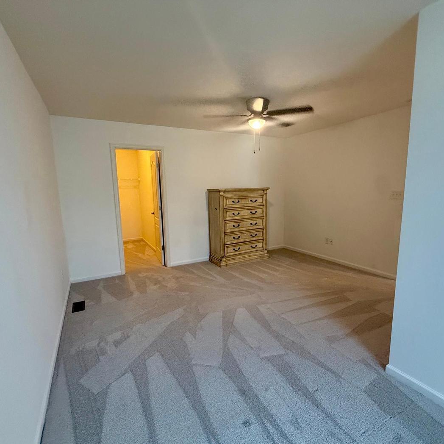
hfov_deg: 84.0
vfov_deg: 84.0
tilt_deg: -7.4
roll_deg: +1.2
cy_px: 226
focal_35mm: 17
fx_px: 247
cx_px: 217
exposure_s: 1/60
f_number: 2.2
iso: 400
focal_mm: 2.22
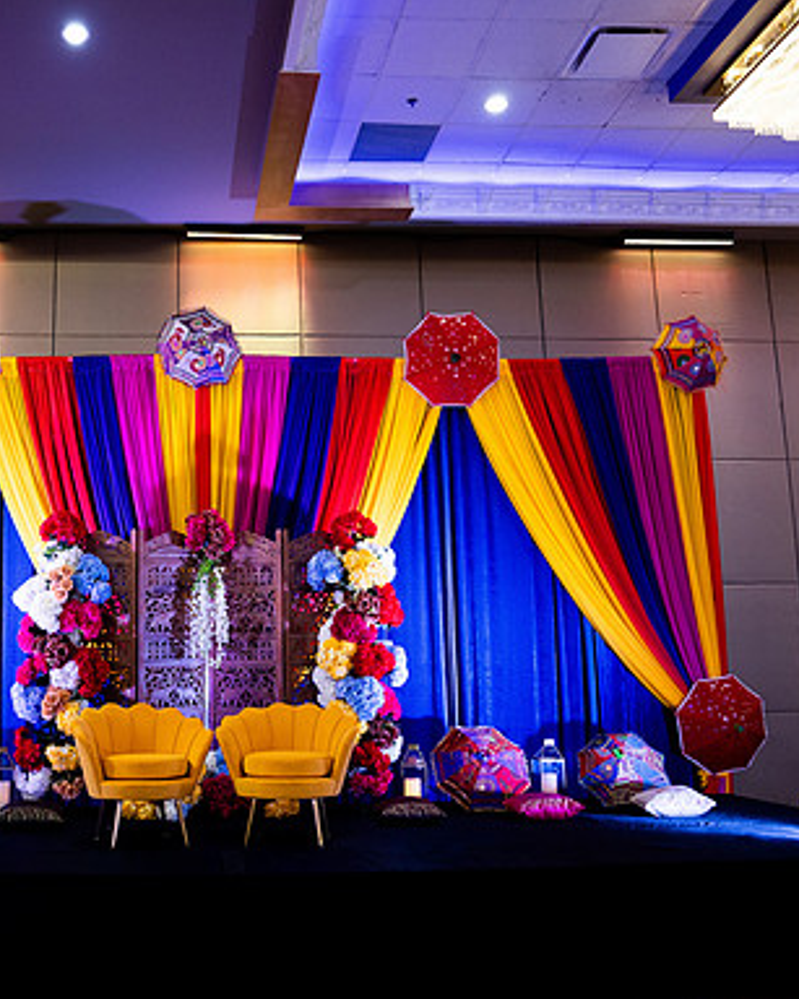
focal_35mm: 34
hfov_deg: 41.9
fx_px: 1005
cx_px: 187
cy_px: 501
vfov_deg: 52.9
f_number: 2.8
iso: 2000
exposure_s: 1/200
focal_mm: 24
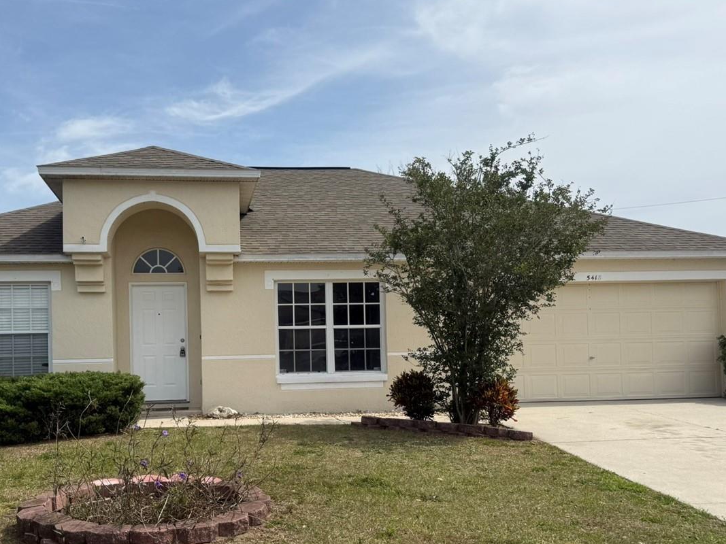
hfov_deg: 50.9
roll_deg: +1.0
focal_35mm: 36
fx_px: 755
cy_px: 338
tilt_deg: +1.9
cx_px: 282
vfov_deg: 39.4
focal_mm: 6.76
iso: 80
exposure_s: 1/6173
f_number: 1.78
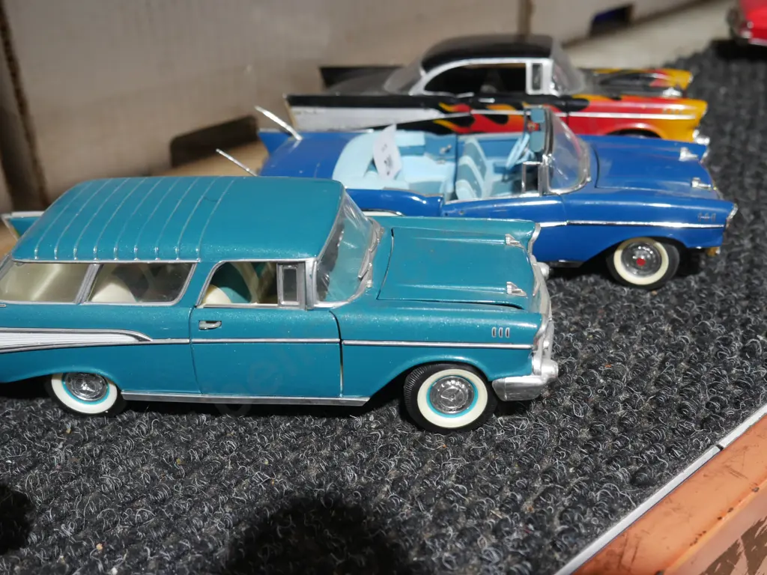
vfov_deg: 36.0
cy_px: 288
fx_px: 886
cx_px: 384
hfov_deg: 46.8
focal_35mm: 40
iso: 800
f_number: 4.5
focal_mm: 20
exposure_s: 1/60
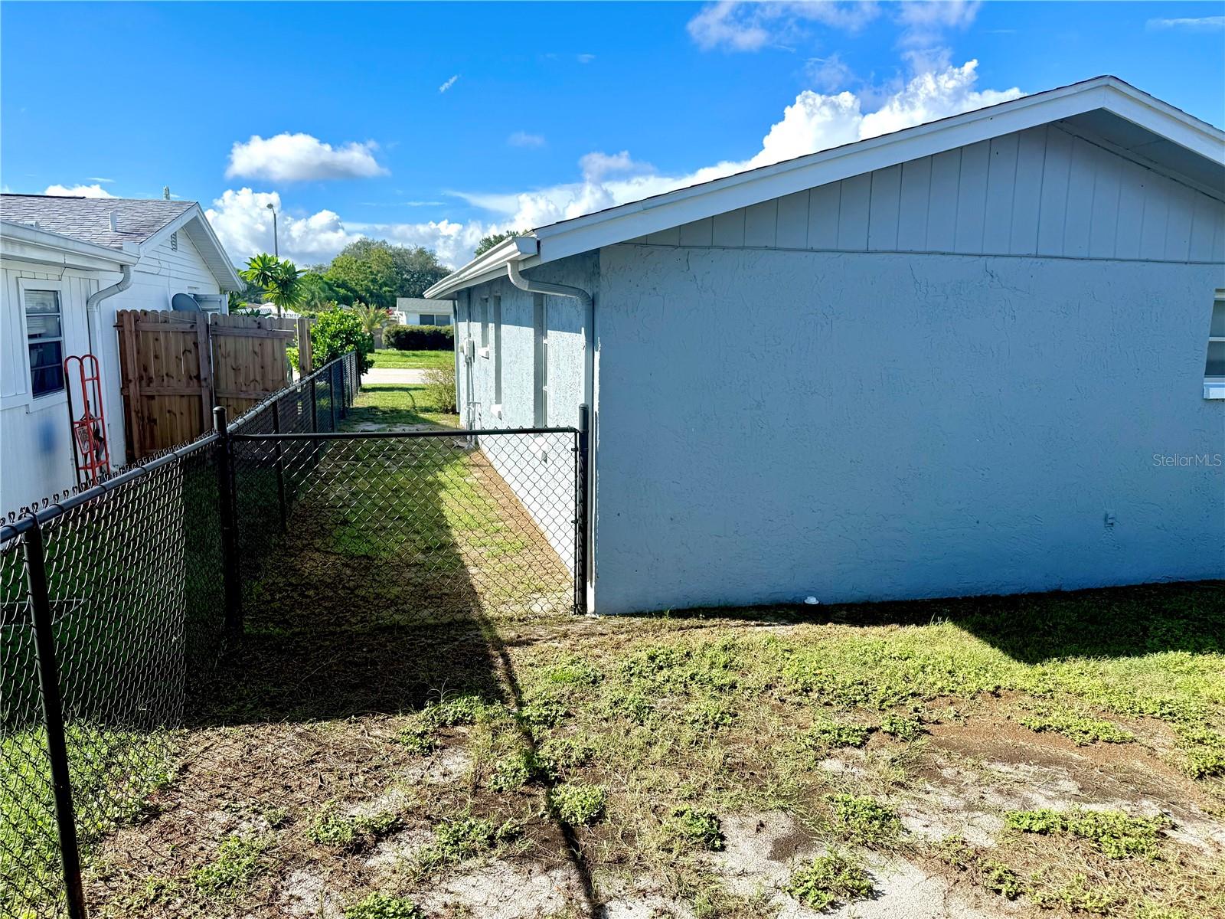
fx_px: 849
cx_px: 612
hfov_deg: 71.6
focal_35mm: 24
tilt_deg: -9.5
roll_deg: -0.6
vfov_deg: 56.8
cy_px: 460
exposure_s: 1/3021
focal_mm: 6.76
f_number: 1.78
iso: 80
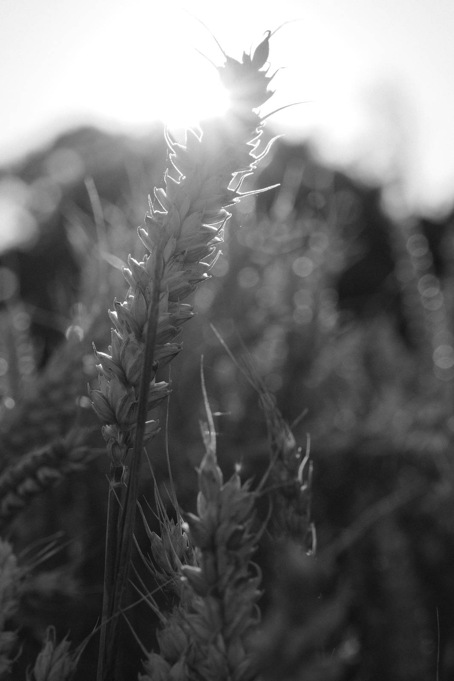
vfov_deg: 20.8
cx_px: 227
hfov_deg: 14.0
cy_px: 340
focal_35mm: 98
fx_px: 1853
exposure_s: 1/420
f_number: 8
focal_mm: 65.2
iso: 640
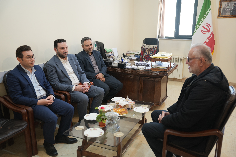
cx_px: 118
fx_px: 214
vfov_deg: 40.4
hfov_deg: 57.8
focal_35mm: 33
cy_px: 78
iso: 400
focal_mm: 32.6
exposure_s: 1/40
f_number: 2.8
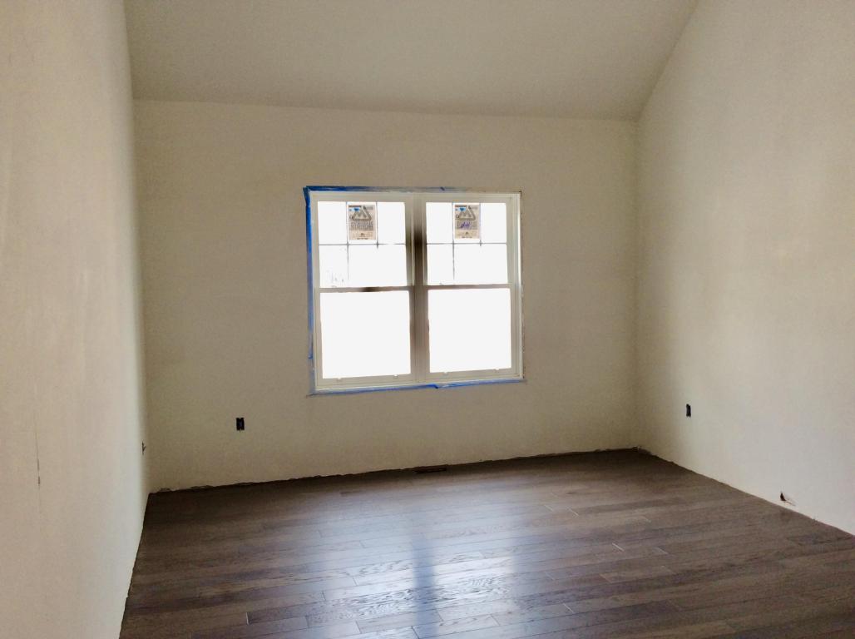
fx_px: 789
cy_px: 320
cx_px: 428
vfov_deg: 44.1
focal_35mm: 32
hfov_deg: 56.9
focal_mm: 3.3
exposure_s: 1/60
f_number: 2.4
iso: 32
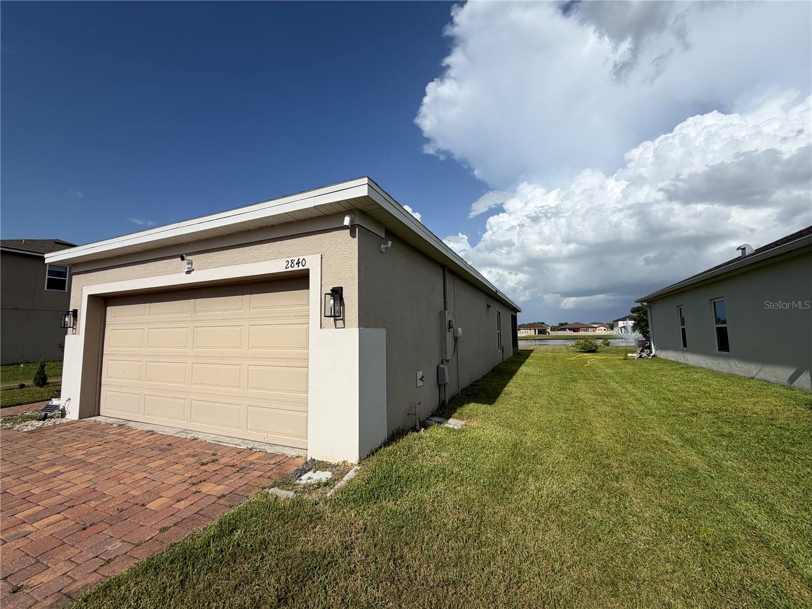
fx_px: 328
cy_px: 304
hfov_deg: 102.1
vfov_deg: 85.7
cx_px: 406
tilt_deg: +5.9
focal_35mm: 14
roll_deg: +0.8
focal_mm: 2.22
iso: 20
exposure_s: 1/1901
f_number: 2.2
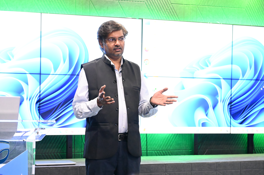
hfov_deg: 26.7
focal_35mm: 76
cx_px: 132
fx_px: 557
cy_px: 88
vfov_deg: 17.9
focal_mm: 76
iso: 20000
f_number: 5
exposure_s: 1/125
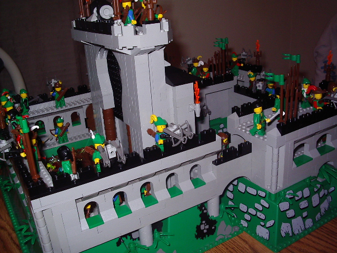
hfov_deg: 49.0
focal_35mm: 38
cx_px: 168
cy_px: 126
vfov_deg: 37.7
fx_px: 370
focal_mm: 5.8
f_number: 4.8
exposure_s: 1/60
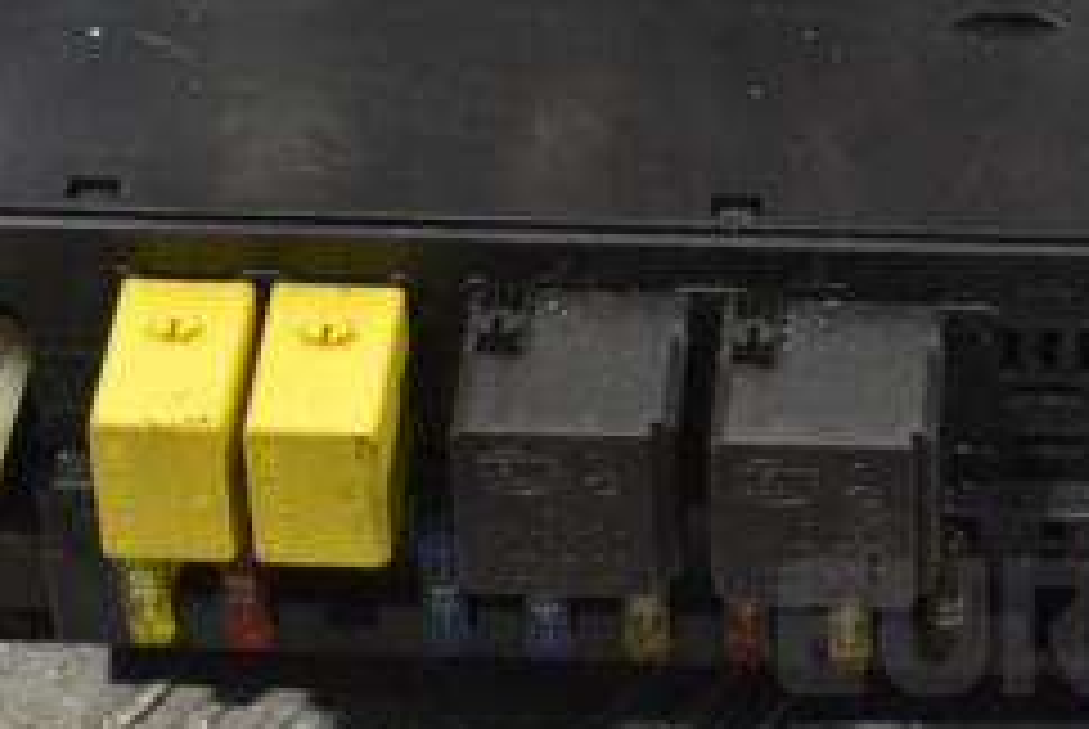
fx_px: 4725
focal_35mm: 156
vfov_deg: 8.8
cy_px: 27
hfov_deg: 13.1
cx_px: 693
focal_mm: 42
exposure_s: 1/250
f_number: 8
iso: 3200
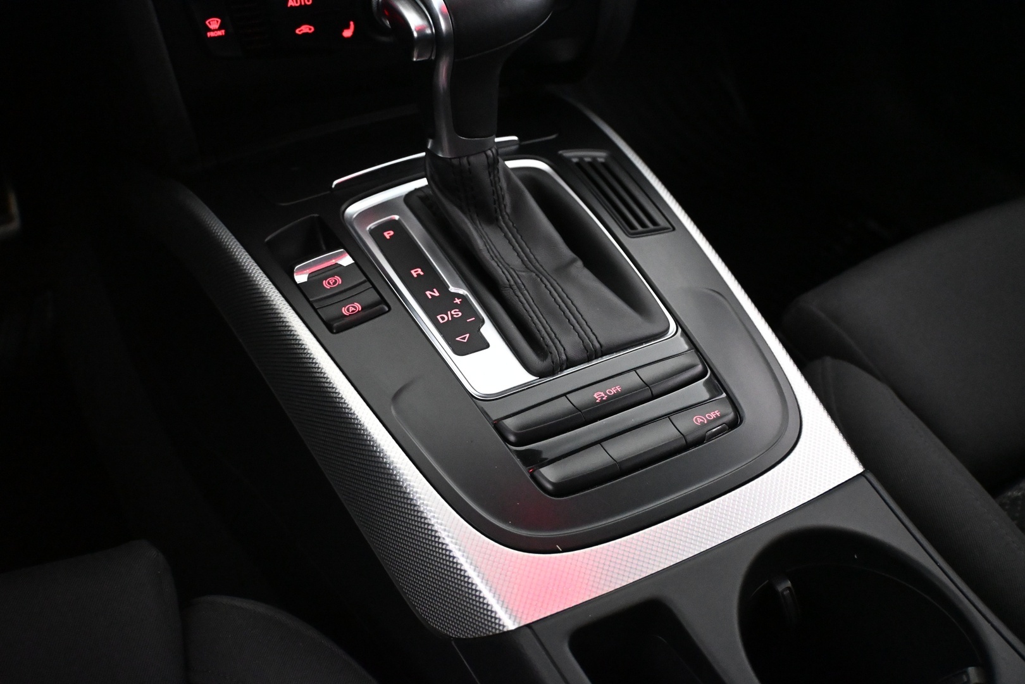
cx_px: 512
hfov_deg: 53.1
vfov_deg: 36.9
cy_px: 342
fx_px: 1025
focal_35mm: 36
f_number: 4.2
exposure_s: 1/60
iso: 7200
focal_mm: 24
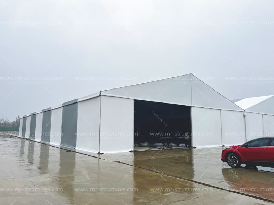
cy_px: 102
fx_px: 206
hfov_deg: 67.3
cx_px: 137
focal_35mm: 26
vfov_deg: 53.1
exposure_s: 1/631
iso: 50
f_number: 1.6
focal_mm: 5.1
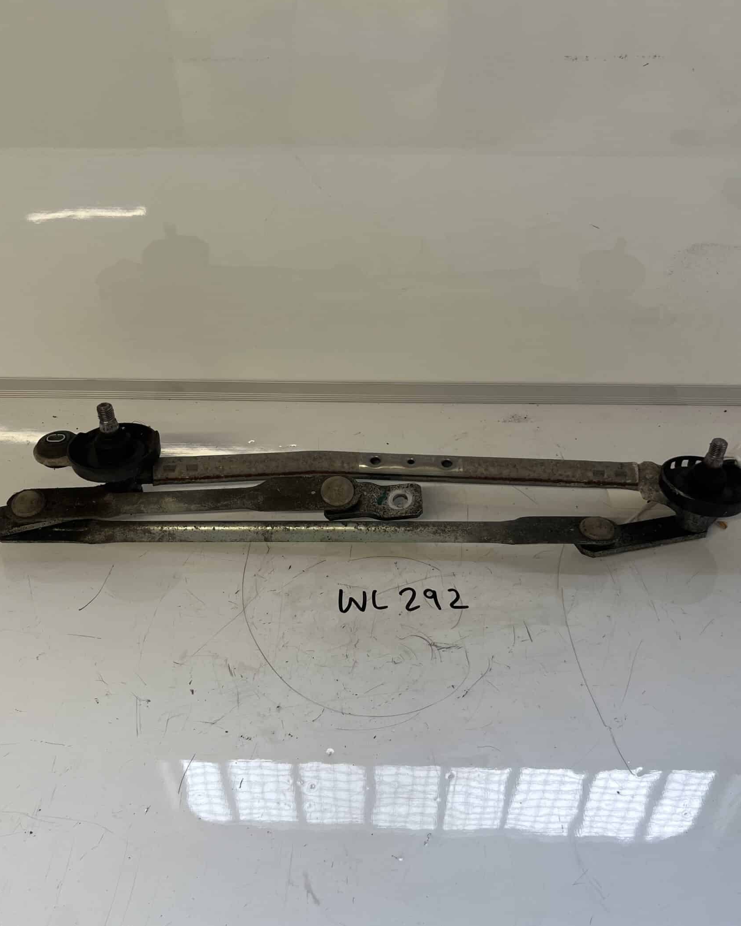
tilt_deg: -42.6
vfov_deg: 57.2
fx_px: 850
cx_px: 359
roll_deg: +0.4
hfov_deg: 47.1
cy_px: 476
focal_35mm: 31
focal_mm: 5.1
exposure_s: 1/121
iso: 80
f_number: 1.6
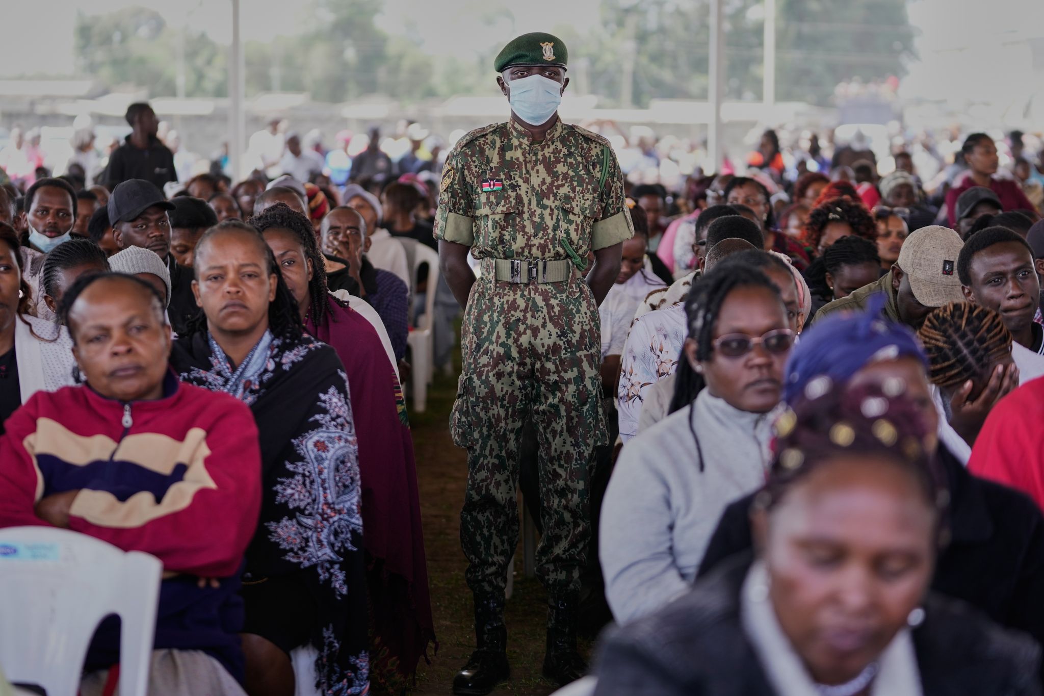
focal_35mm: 79
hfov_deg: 25.7
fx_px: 2291
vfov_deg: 17.3
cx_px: 522
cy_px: 348
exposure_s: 1/250
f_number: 2.8
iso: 320
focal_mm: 79
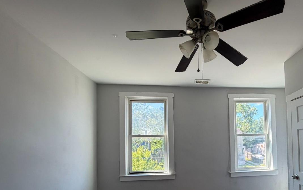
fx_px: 165
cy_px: 141
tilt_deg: +1.6
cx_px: 195
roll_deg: +1.0
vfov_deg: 57.0
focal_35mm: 20
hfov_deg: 82.9
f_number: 2.2
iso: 100
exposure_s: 1/121
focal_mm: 2.22
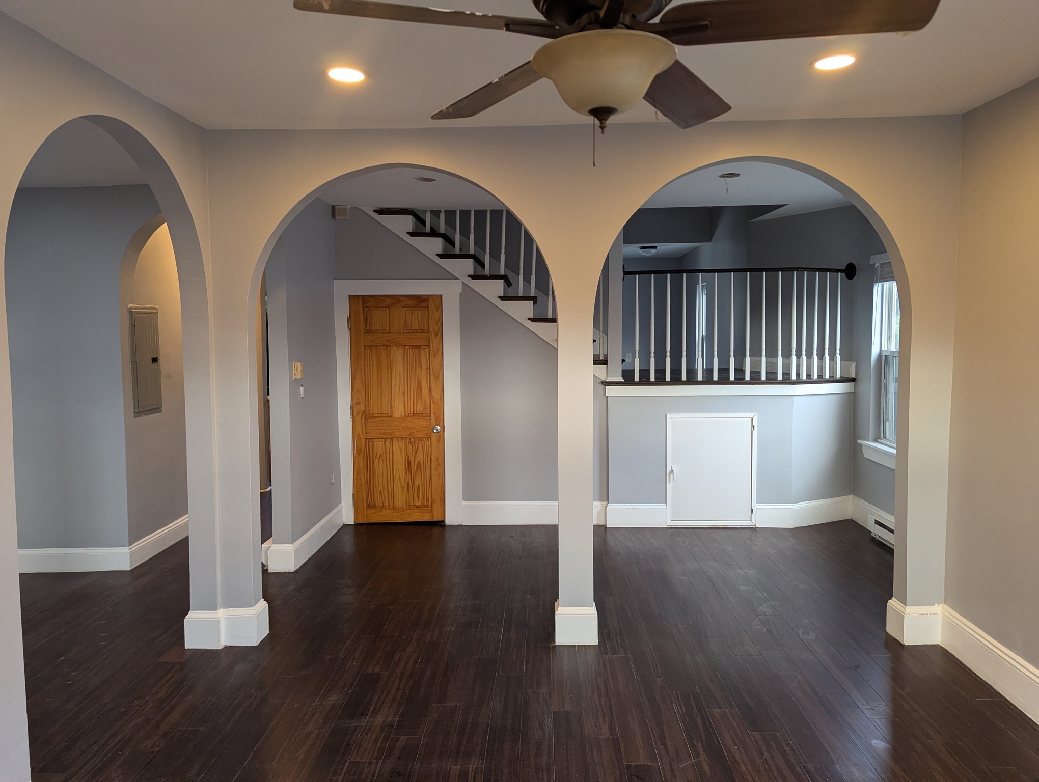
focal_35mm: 24
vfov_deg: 56.9
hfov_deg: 71.5
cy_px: 391
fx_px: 721
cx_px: 520
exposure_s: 1/153
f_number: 1.85
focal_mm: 6.81
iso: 301
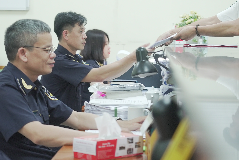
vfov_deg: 12.7
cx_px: 125
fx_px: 717
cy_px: 46
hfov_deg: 18.9
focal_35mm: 108
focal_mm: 63
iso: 1600
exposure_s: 1/50
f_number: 4
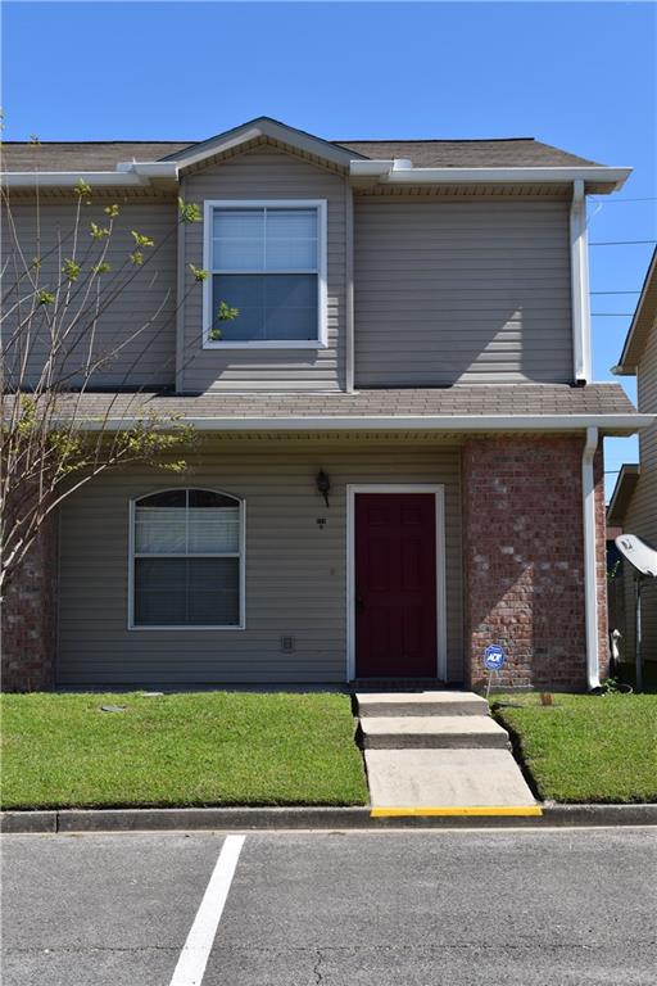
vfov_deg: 38.9
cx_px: 328
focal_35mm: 51
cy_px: 493
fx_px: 1396
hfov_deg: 26.5
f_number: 10
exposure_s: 1/400
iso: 200
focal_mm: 34
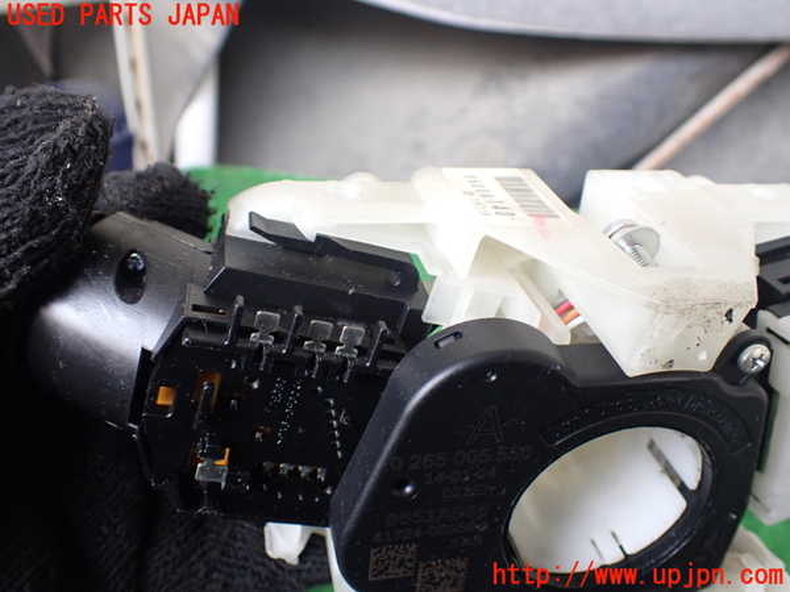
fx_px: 685
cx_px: 395
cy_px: 296
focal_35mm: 30
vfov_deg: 46.8
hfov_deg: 60.0
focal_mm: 5.4
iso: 250
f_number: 2.3
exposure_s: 1/125
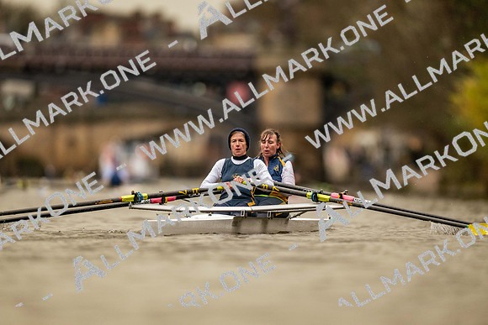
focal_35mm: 600
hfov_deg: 3.4
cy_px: 162
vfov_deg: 2.3
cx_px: 244
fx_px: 8135
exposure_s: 1/1600
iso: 2800
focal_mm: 600
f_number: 4
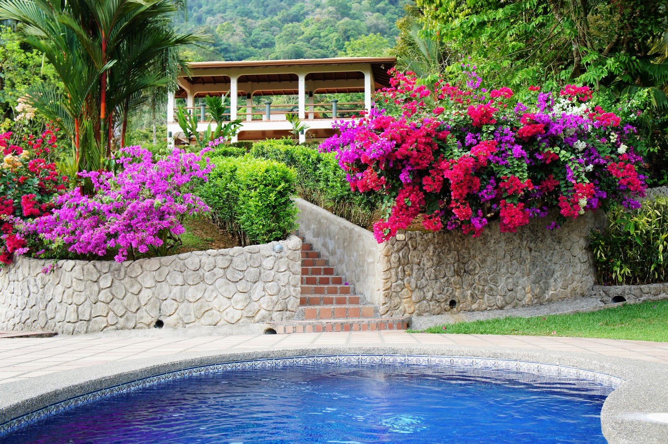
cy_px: 222
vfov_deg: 31.8
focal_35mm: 42
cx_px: 334
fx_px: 778
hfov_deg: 46.4
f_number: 5.6
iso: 200
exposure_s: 1/80
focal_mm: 28
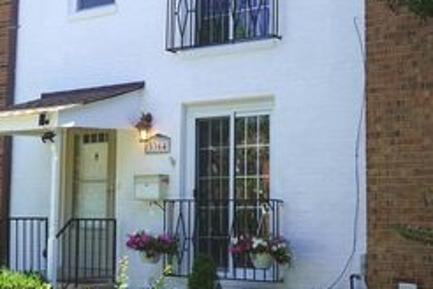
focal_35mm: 67
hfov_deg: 29.6
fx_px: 806
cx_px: 104
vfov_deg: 20.3
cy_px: 140
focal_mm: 33
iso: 100
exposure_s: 1/100
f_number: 7.1
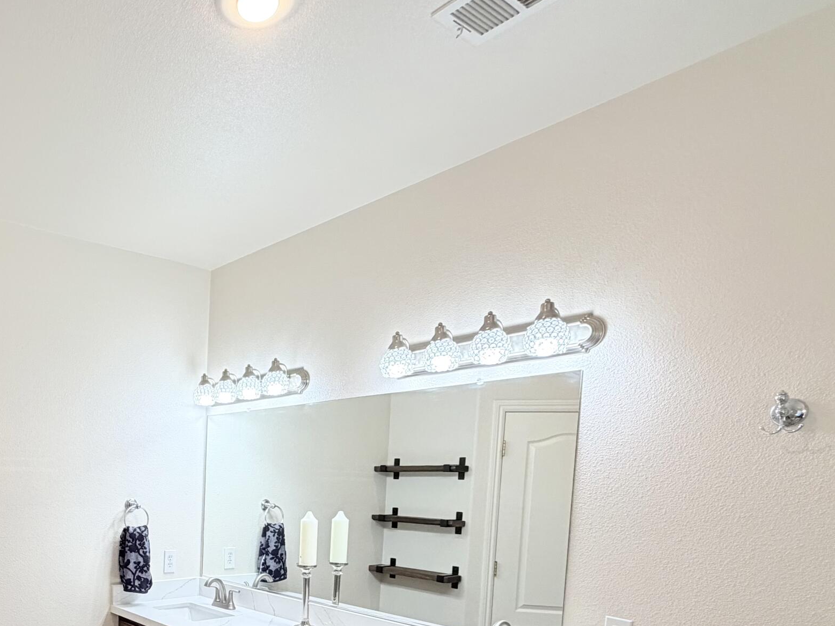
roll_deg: -0.6
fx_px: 651
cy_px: 539
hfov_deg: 59.4
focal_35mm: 27
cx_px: 150
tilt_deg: -5.1
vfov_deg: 47.2
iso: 200
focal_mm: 2.22
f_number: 2.2
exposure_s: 1/120
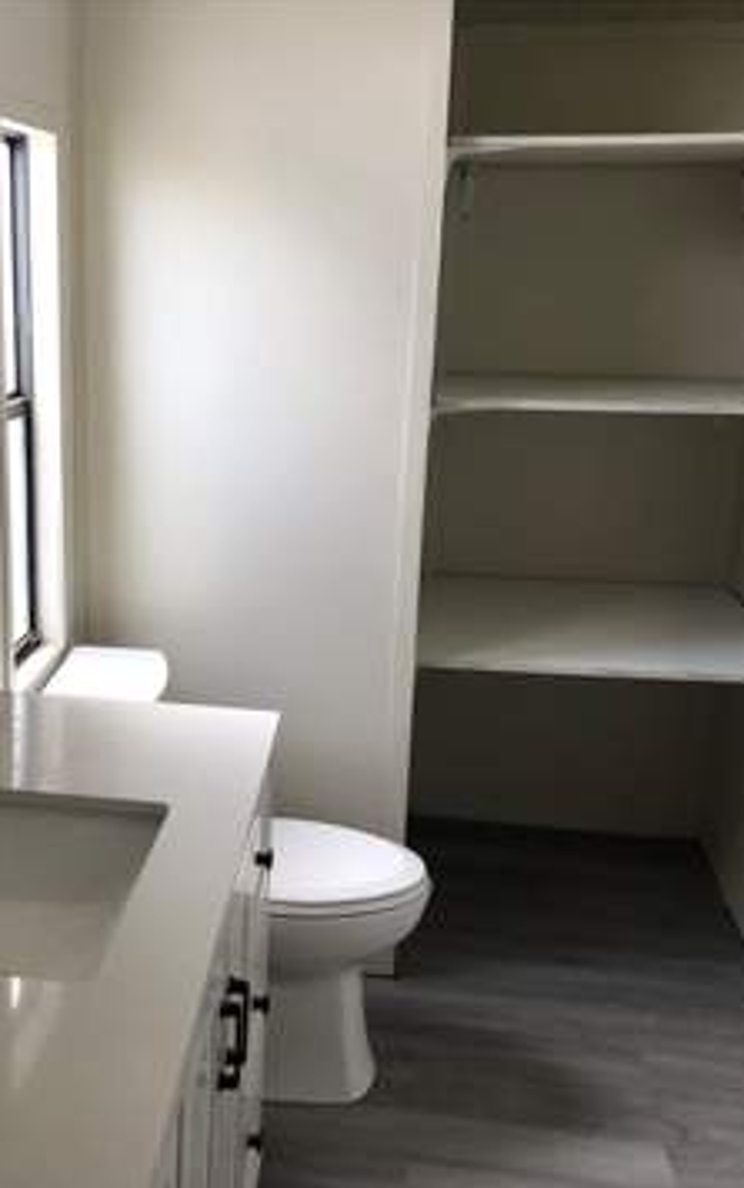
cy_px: 594
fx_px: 1296
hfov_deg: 31.3
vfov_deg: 49.3
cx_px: 153
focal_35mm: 40
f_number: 1.8
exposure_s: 1/30
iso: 20
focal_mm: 3.99
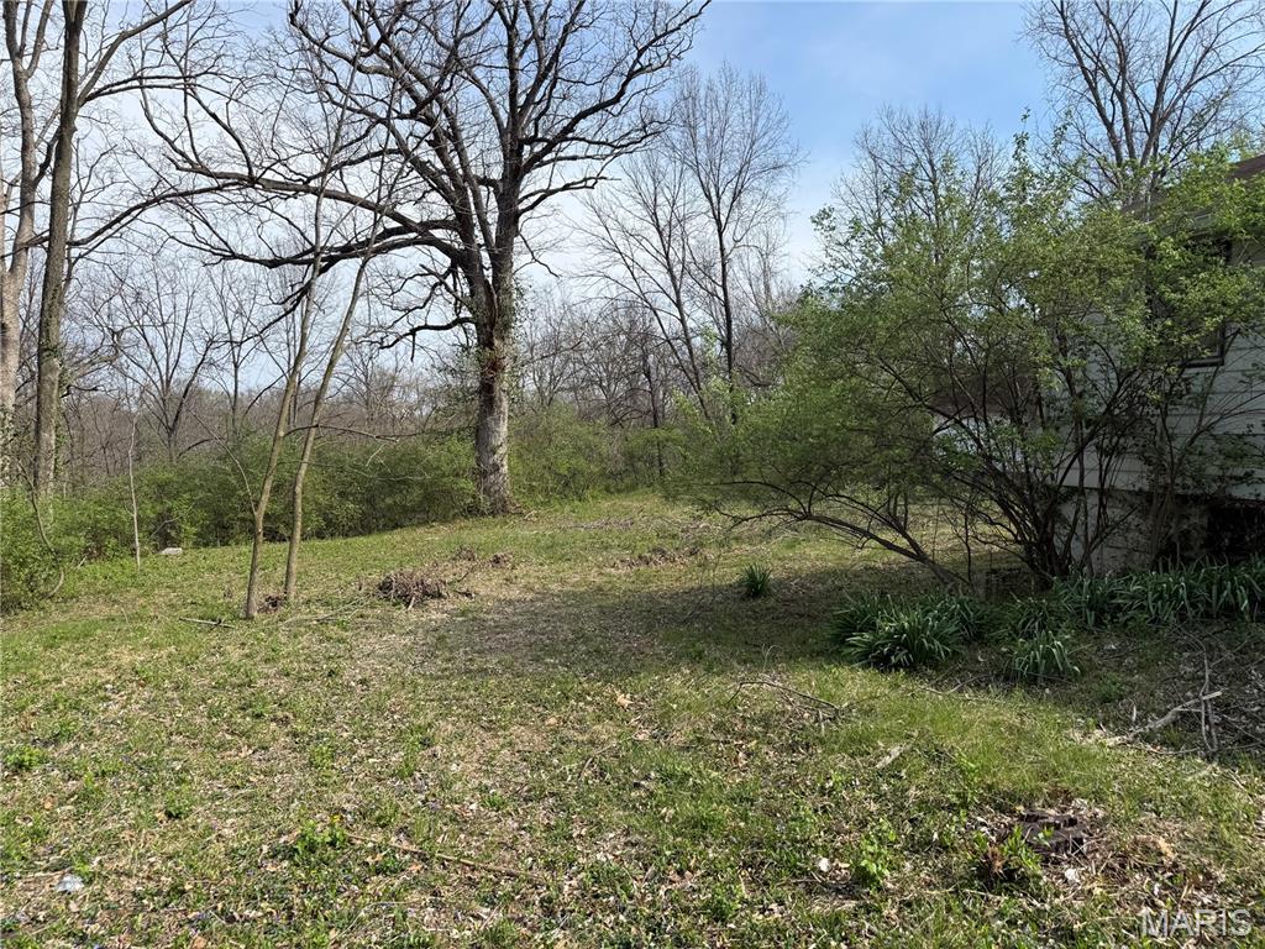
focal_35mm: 24
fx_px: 877
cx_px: 632
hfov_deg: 71.6
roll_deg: -0.6
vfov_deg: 56.8
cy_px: 474
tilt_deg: -1.8
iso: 80
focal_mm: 6.76
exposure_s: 1/2907
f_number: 1.78
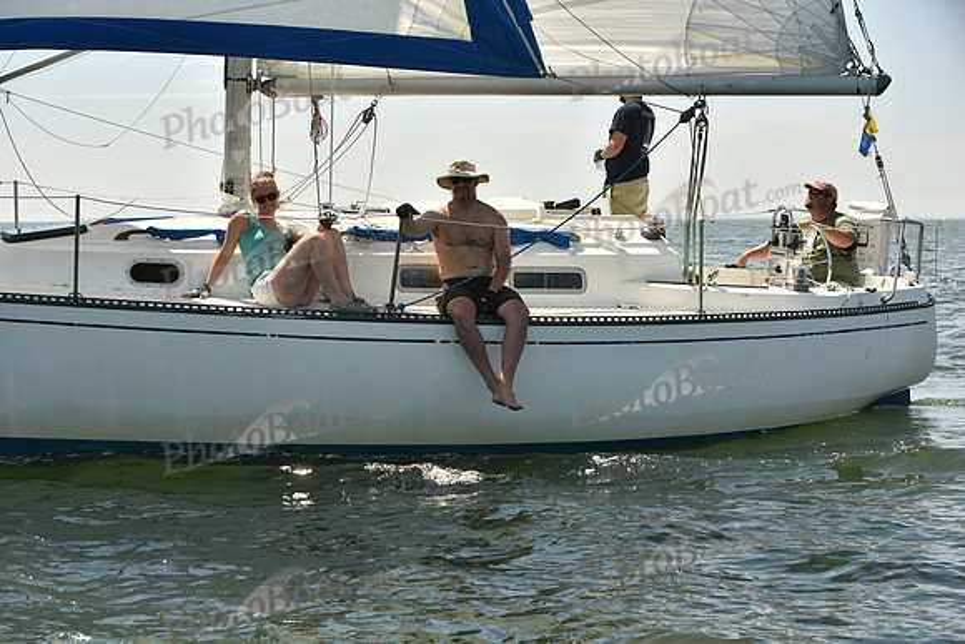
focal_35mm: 70
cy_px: 322
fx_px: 1877
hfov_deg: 28.8
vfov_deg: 19.5
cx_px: 482
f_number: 7.1
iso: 320
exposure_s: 1/1250
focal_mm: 70
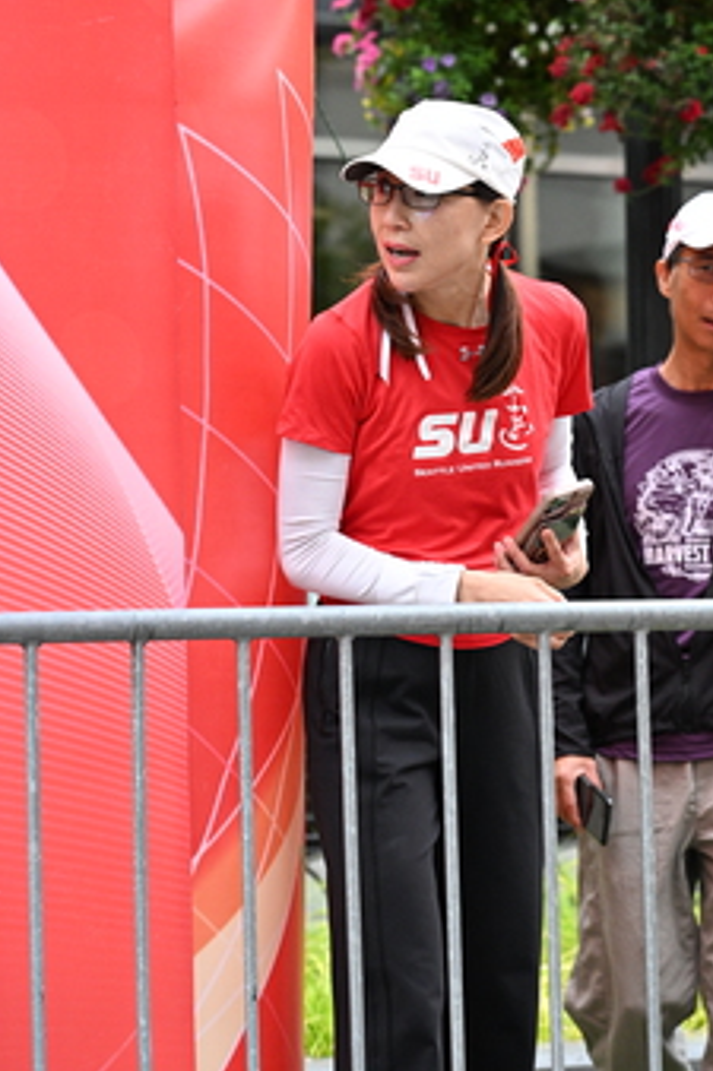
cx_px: 540
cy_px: 488
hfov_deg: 9.8
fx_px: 4163
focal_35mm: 140
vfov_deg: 14.7
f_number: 4
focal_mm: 86
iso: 2500
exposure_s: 1/500
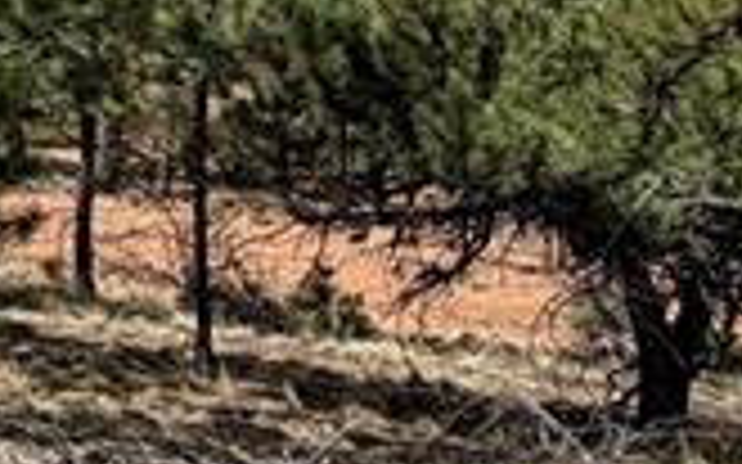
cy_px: 25
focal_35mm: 92
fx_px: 1860
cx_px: -688
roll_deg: +0.6
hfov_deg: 17.3
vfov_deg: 14.0
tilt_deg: -7.2
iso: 20
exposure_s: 1/770
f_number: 2.2
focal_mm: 2.22
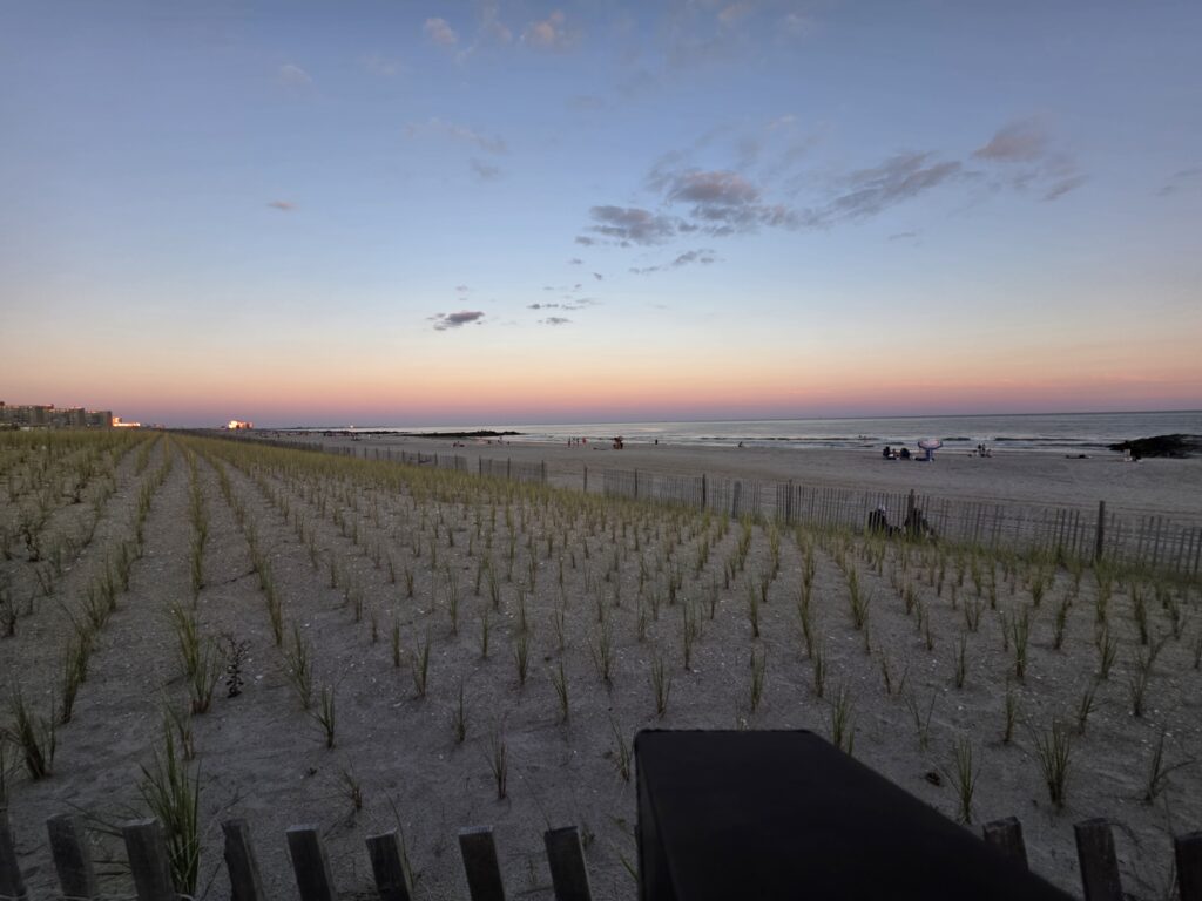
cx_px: 601
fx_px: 451
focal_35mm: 13
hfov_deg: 106.2
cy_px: 450
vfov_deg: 89.9
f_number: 1.9
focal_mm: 2.2
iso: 32
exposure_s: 1/120
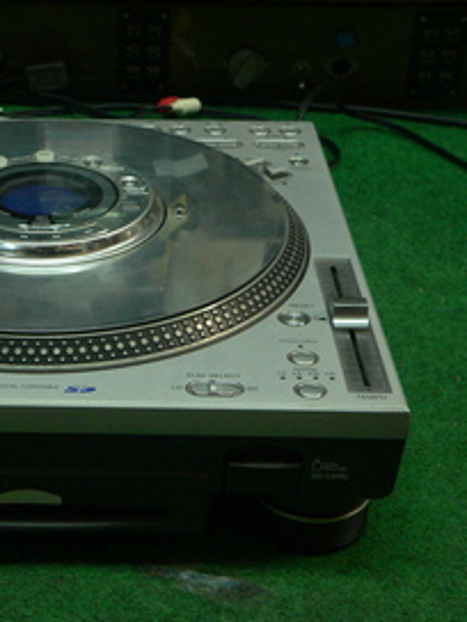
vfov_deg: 26.3
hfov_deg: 19.6
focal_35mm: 74
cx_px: 57
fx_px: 1331
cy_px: 310
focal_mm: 8.8
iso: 200
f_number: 2.8
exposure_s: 1/25
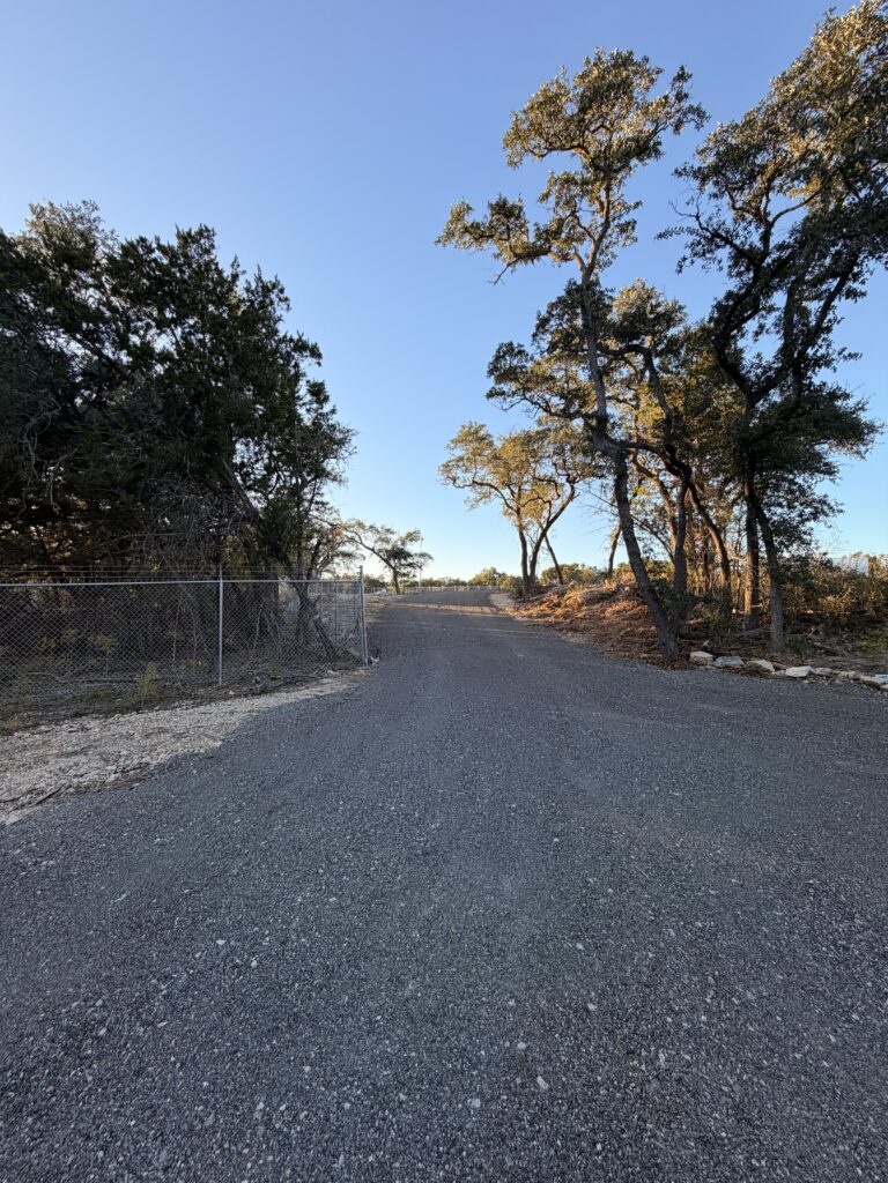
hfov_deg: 85.7
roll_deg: +0.1
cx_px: 444
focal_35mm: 14
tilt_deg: +1.5
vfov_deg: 102.1
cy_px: 592
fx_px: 479
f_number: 2.2
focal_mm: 2.22
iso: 50
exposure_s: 1/408
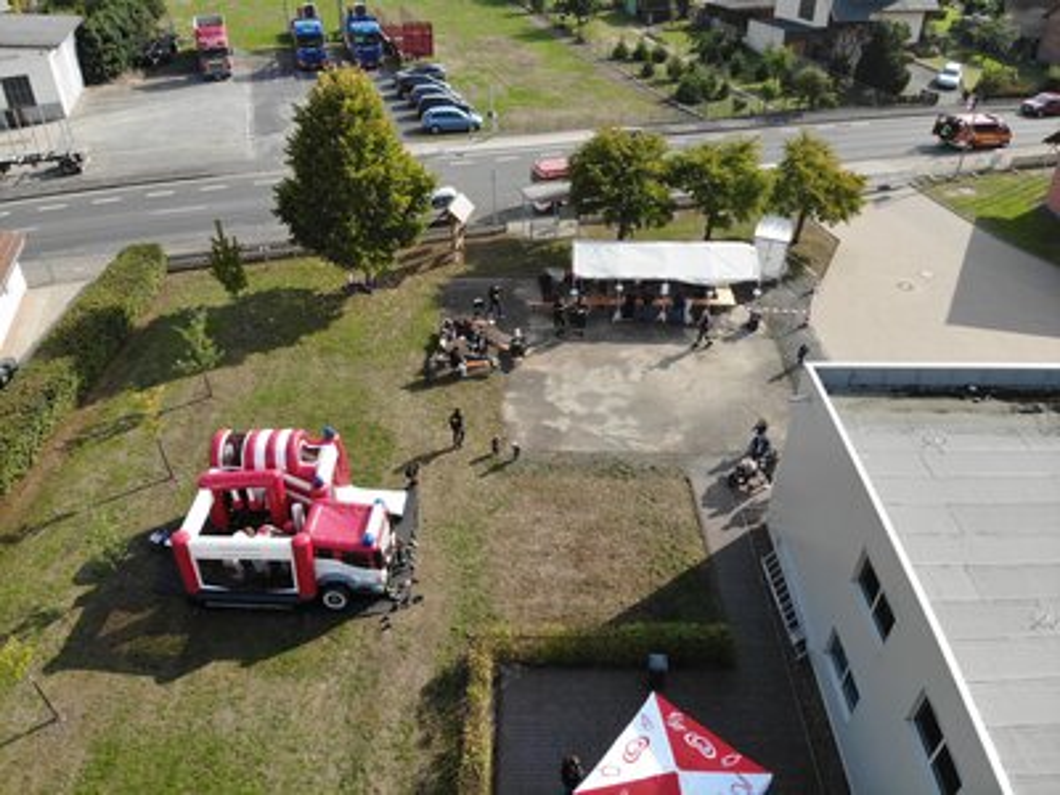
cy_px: 398
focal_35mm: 24
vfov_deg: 56.8
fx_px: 735
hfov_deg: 71.6
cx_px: 530
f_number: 2.8
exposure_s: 1/485
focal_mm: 4.5
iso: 103
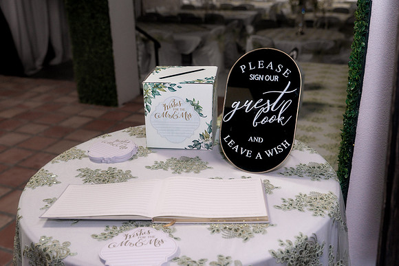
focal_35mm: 37
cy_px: 133
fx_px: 410
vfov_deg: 36.0
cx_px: 200
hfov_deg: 51.9
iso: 1600
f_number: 4
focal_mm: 37
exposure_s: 1/250
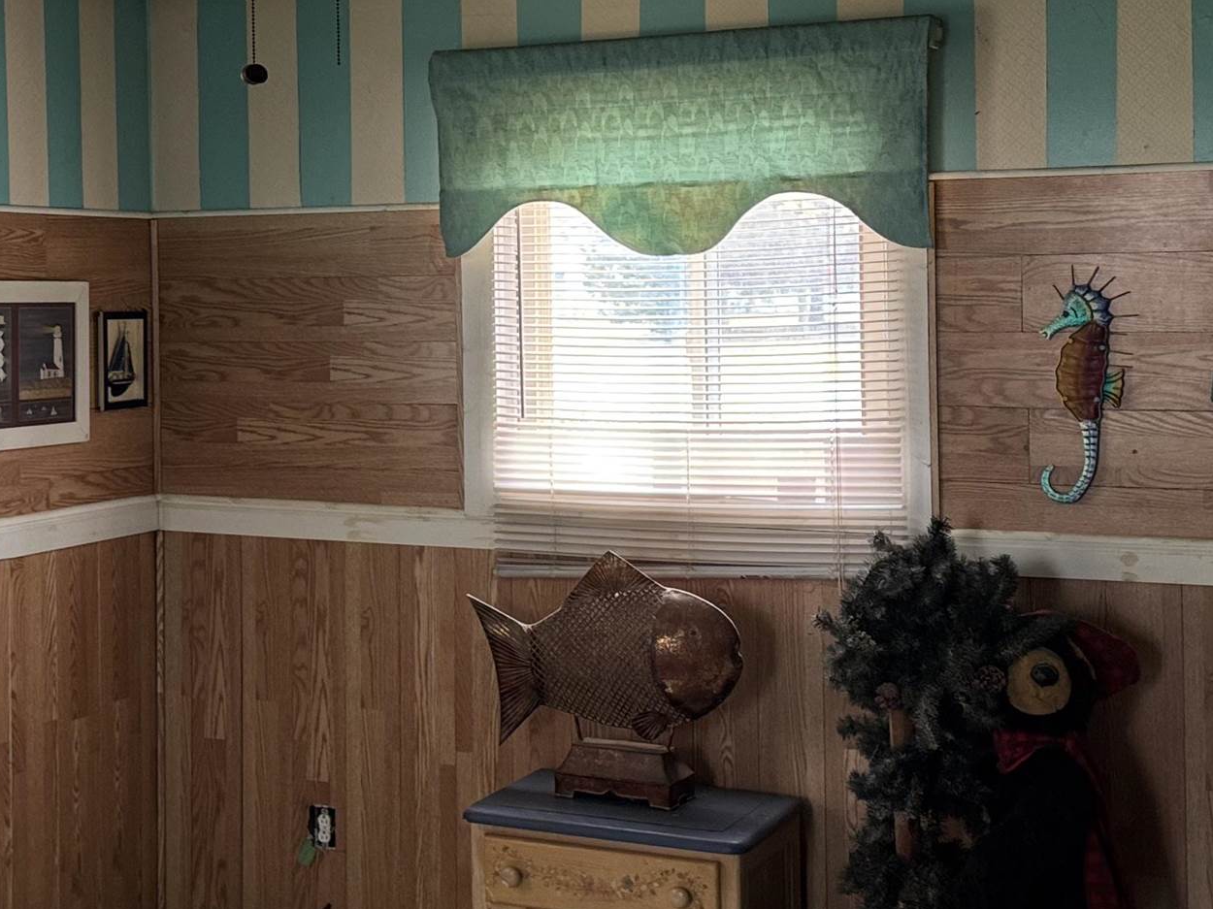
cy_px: 294
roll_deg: +0.8
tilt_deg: -0.3
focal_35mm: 59
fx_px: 2067
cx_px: 454
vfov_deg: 24.7
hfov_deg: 32.6
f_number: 1.78
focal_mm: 6.76
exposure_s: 1/60
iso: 200
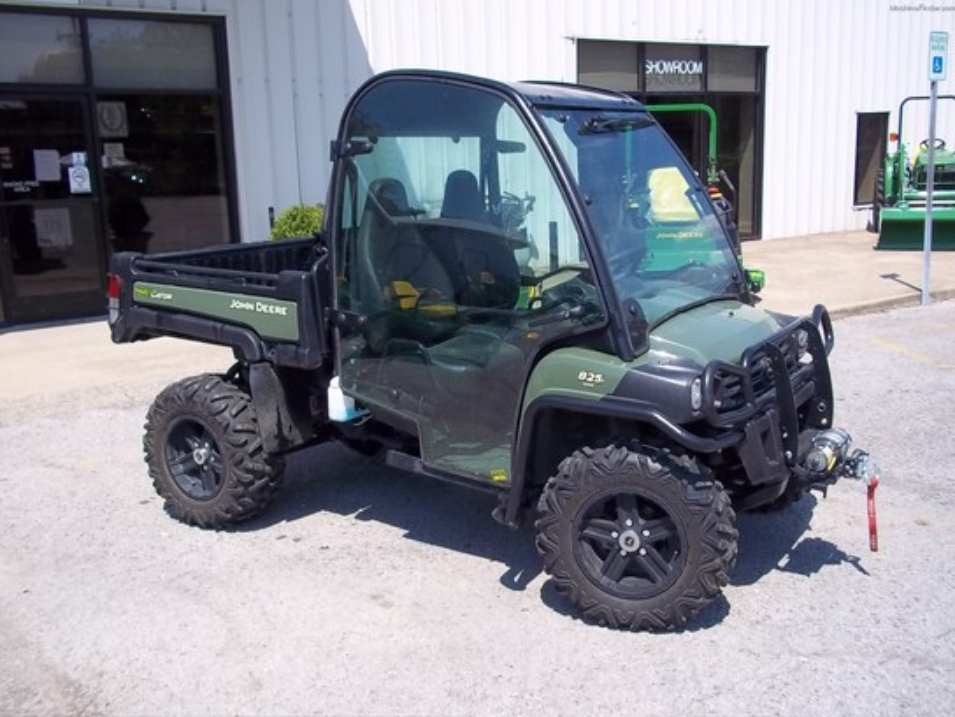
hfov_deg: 51.4
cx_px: 478
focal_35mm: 36
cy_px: 358
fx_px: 993
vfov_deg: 39.7
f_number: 8
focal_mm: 6.5
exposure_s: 1/125
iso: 80
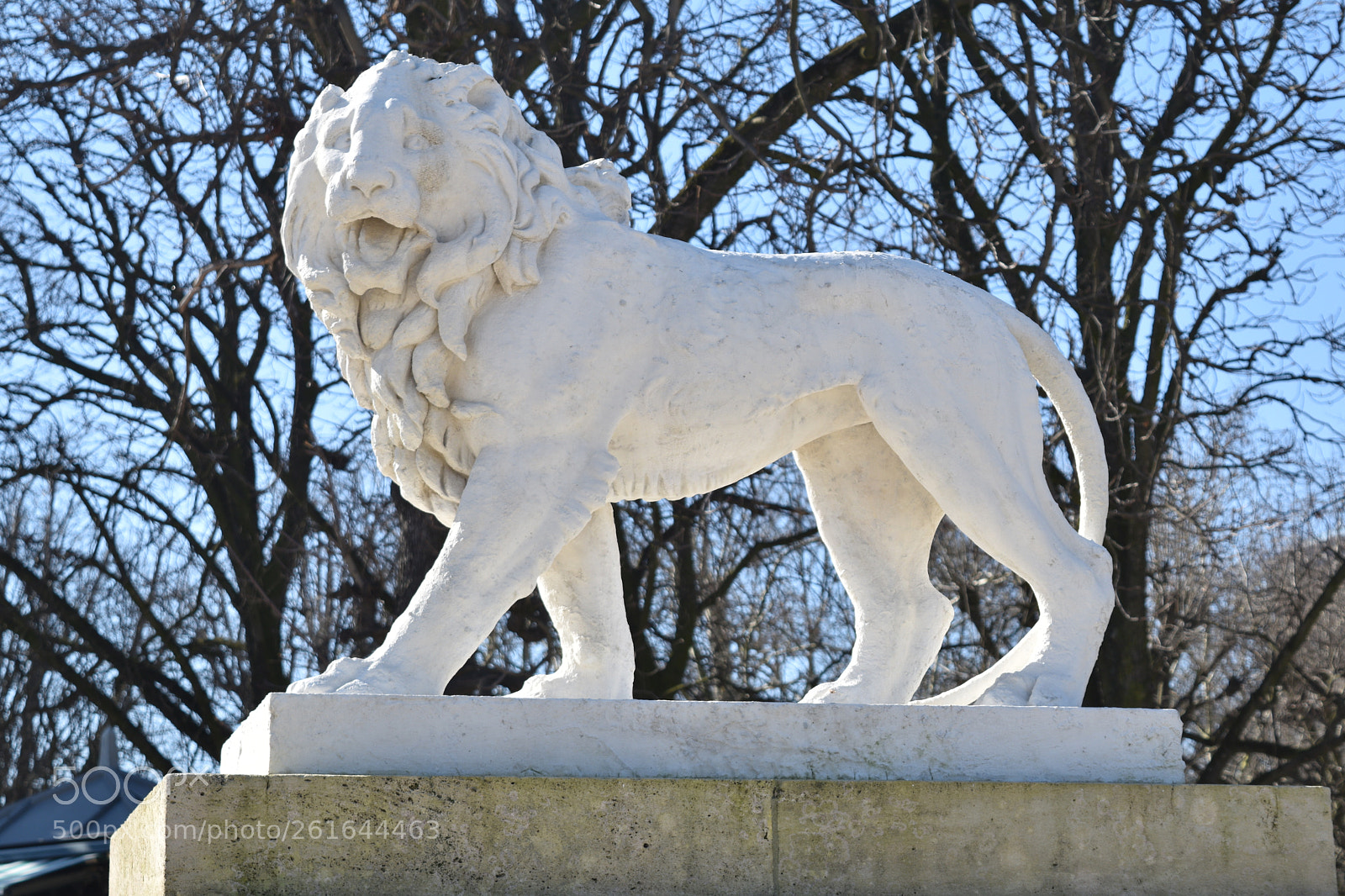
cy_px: 448
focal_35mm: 82
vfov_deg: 16.5
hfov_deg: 24.6
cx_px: 672
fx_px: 3081
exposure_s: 1/320
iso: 100
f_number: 7.1
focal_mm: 55
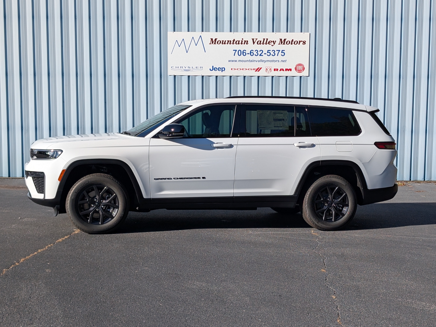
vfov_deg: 29.7
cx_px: 218
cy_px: 164
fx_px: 617
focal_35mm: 49
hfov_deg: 38.9
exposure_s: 1/1372
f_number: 1.68
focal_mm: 6.9
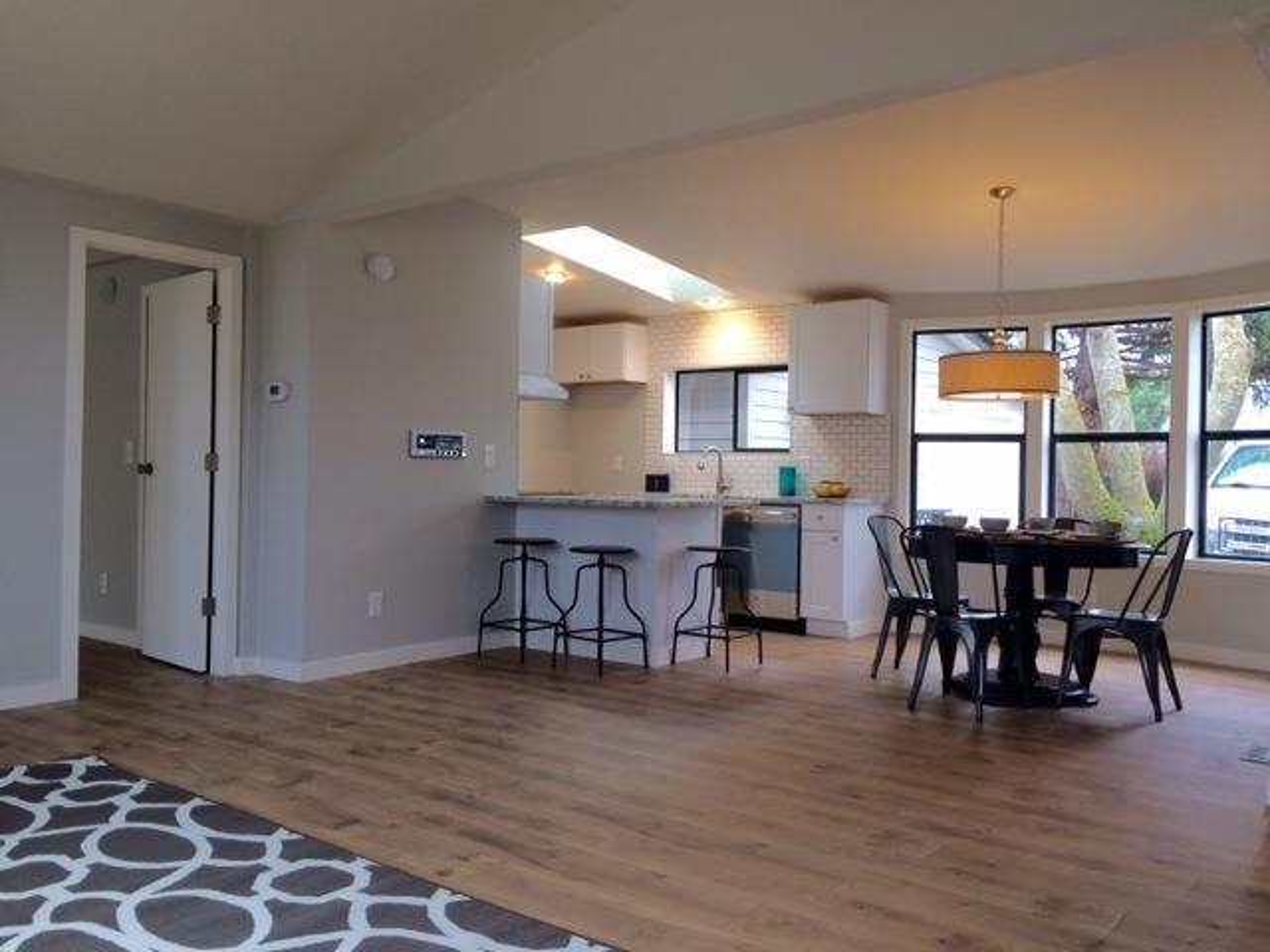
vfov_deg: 48.2
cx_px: 635
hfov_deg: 61.7
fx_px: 1064
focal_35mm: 29
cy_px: 476
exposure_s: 1/30
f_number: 2.2
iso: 40
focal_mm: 4.15
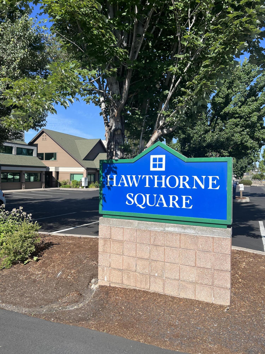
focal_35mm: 26
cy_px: 177
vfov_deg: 67.3
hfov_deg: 53.1
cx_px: 132
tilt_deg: -0.4
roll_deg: -0.7
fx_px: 265
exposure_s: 1/3460
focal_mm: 5.7
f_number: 1.5
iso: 50
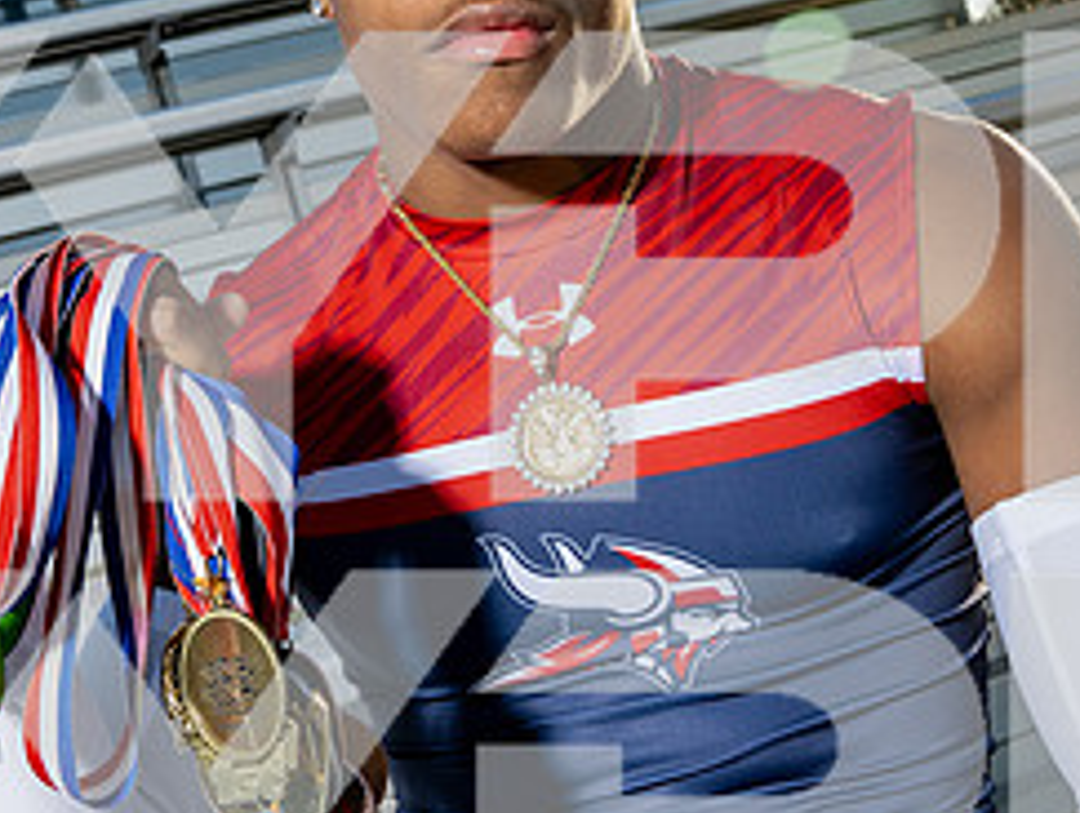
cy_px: 269
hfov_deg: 34.7
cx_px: 404
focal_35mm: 55
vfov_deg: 26.5
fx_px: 1719
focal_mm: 24
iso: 100
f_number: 6.3
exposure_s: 1/250
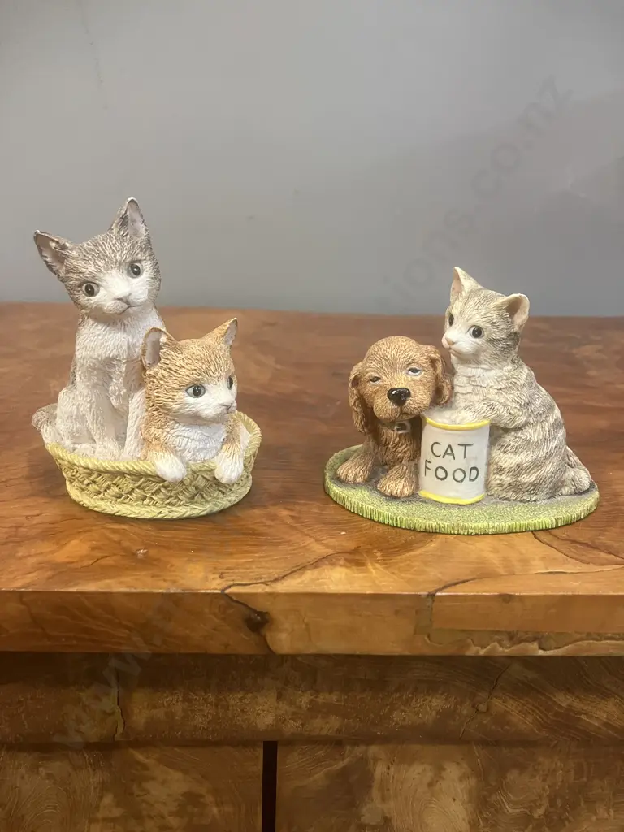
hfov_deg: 49.7
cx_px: 312
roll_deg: -1.7
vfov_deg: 63.4
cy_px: 416
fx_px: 673
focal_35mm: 28
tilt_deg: -16.1
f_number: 1.8
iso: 250
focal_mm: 3.99
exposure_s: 1/50
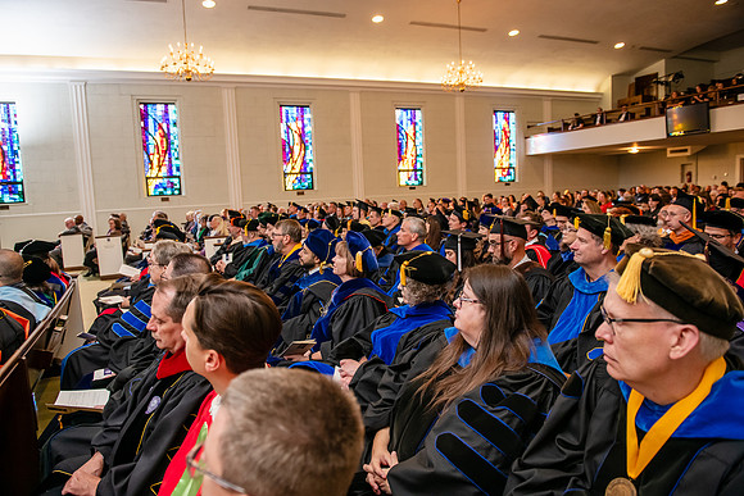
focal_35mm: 26
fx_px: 537
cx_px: 372
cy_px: 248
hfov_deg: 69.4
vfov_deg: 49.6
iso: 1600
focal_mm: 26
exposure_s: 1/200
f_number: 3.5
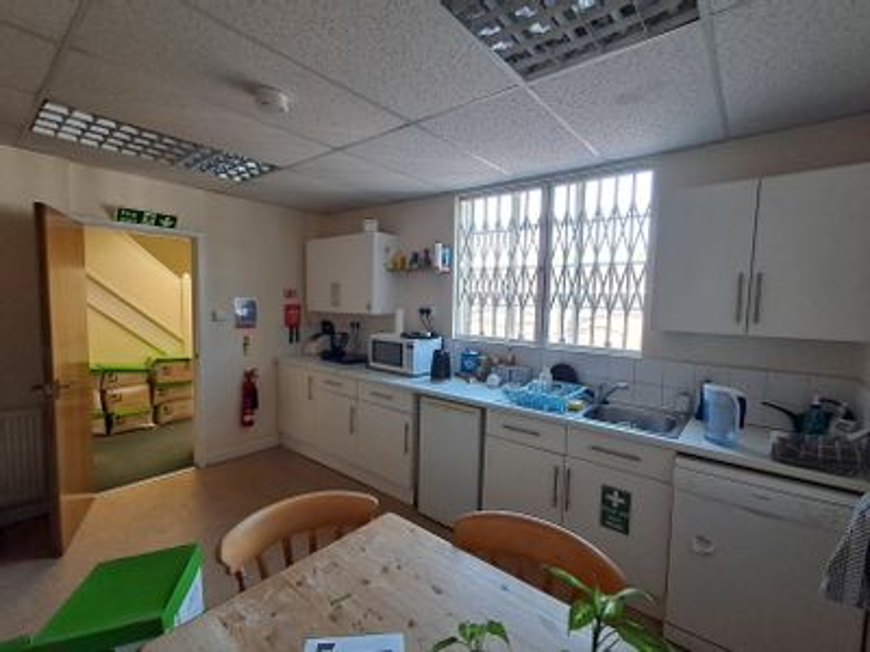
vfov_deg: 78.1
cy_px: 326
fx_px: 402
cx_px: 435
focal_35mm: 16
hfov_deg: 94.5
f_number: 2.2
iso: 64
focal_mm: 1.64
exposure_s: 1/50
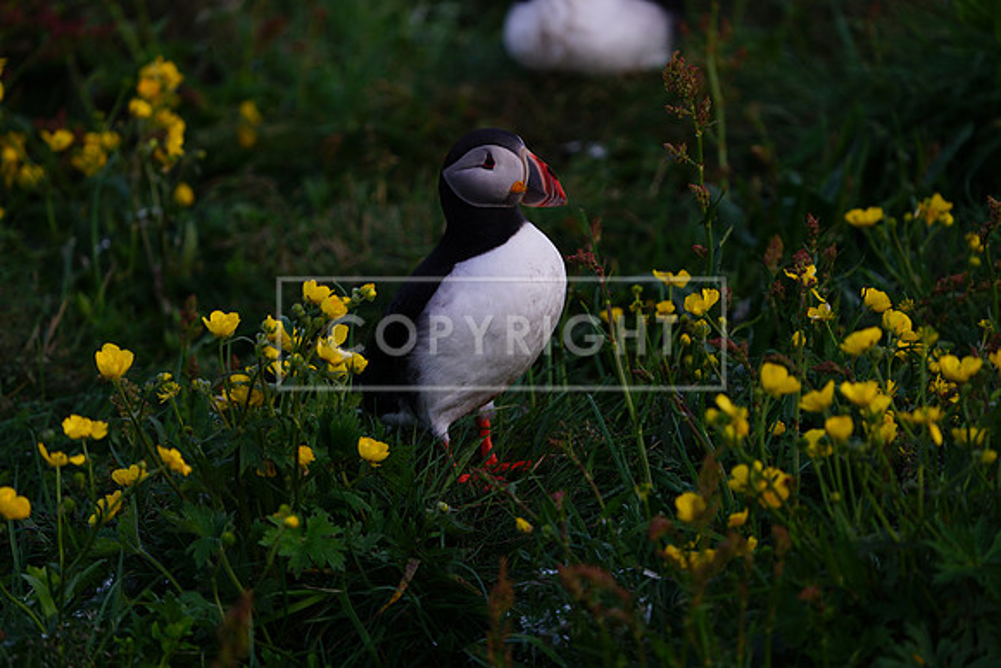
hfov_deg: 4.0
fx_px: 14406
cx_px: 500
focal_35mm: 518
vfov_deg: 2.7
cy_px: 334
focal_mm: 518
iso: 500
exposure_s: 1/125
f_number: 6.3
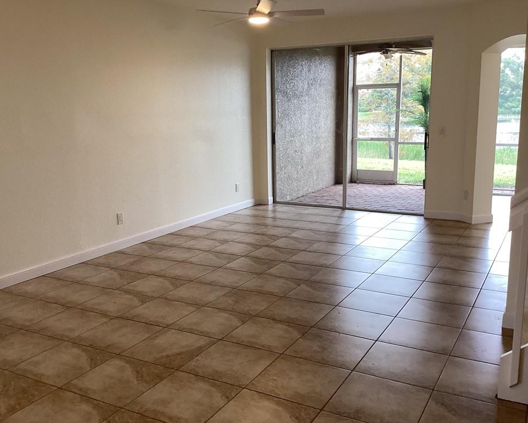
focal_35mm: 34
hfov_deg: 52.8
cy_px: 213
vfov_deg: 43.4
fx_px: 531
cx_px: 266
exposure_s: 1/120
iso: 80
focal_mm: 3.3
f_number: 2.4
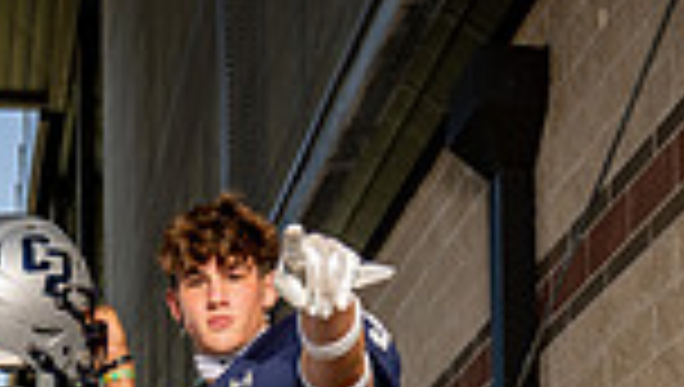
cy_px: 918
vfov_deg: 11.1
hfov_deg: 22.5
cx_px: 104
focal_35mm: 93
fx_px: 1689
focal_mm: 30
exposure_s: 1/250
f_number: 6.3
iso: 80
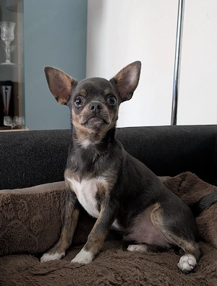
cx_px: 108
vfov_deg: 71.4
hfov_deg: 57.1
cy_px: 143
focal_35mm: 24
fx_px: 199
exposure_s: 1/33.4
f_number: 1.68
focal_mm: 6.9
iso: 2014
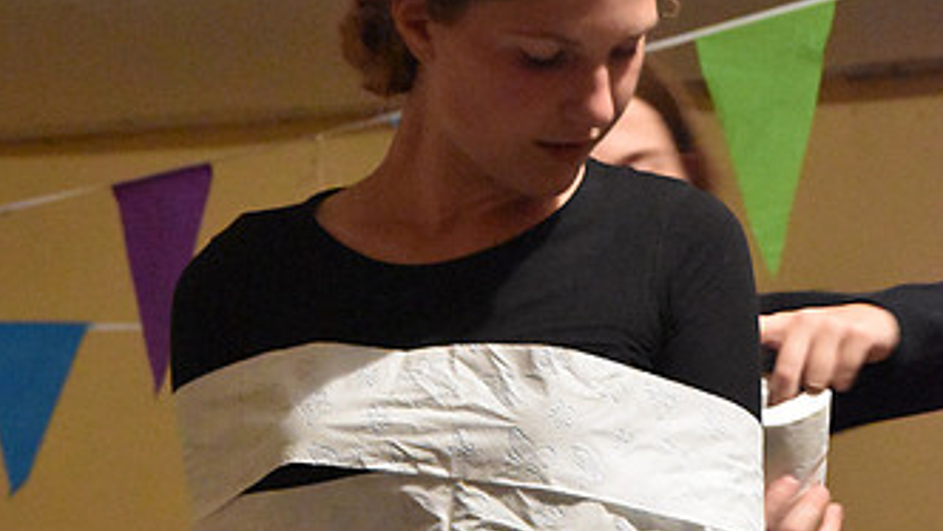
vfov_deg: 7.1
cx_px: 433
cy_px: 480
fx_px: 4252
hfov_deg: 12.7
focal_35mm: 170
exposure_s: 1/50
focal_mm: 62
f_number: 5.3
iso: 12800
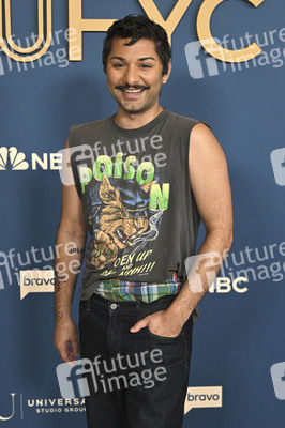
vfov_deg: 30.1
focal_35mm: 67
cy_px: 214
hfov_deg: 20.3
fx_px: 797
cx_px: 142
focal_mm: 67
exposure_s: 1/320
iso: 2000
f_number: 5.6
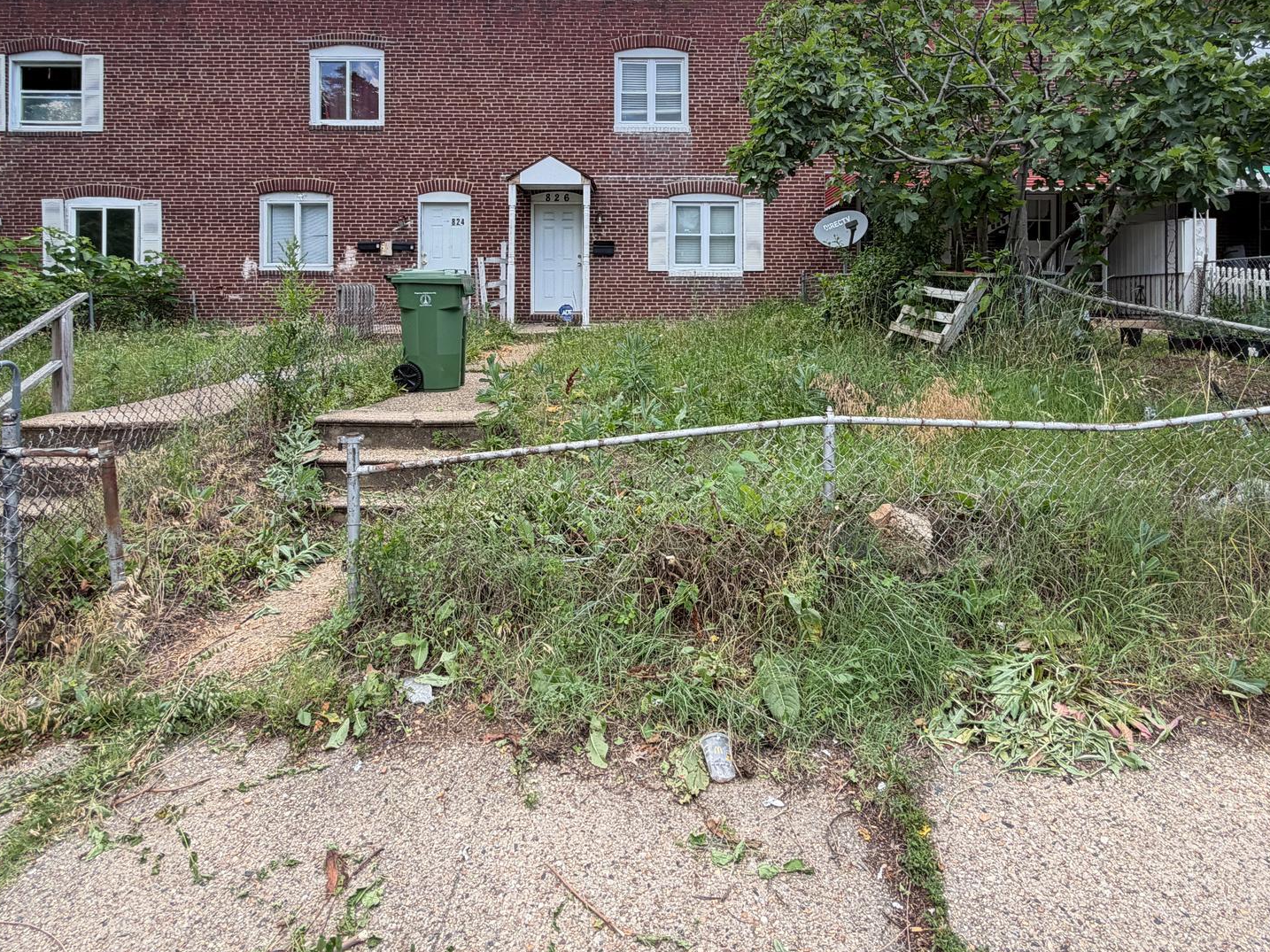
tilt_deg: +0.0
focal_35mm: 20
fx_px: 734
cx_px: 670
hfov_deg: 81.7
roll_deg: -0.1
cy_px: 293
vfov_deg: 63.7
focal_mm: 2.22
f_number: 2.2
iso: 50
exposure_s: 1/319
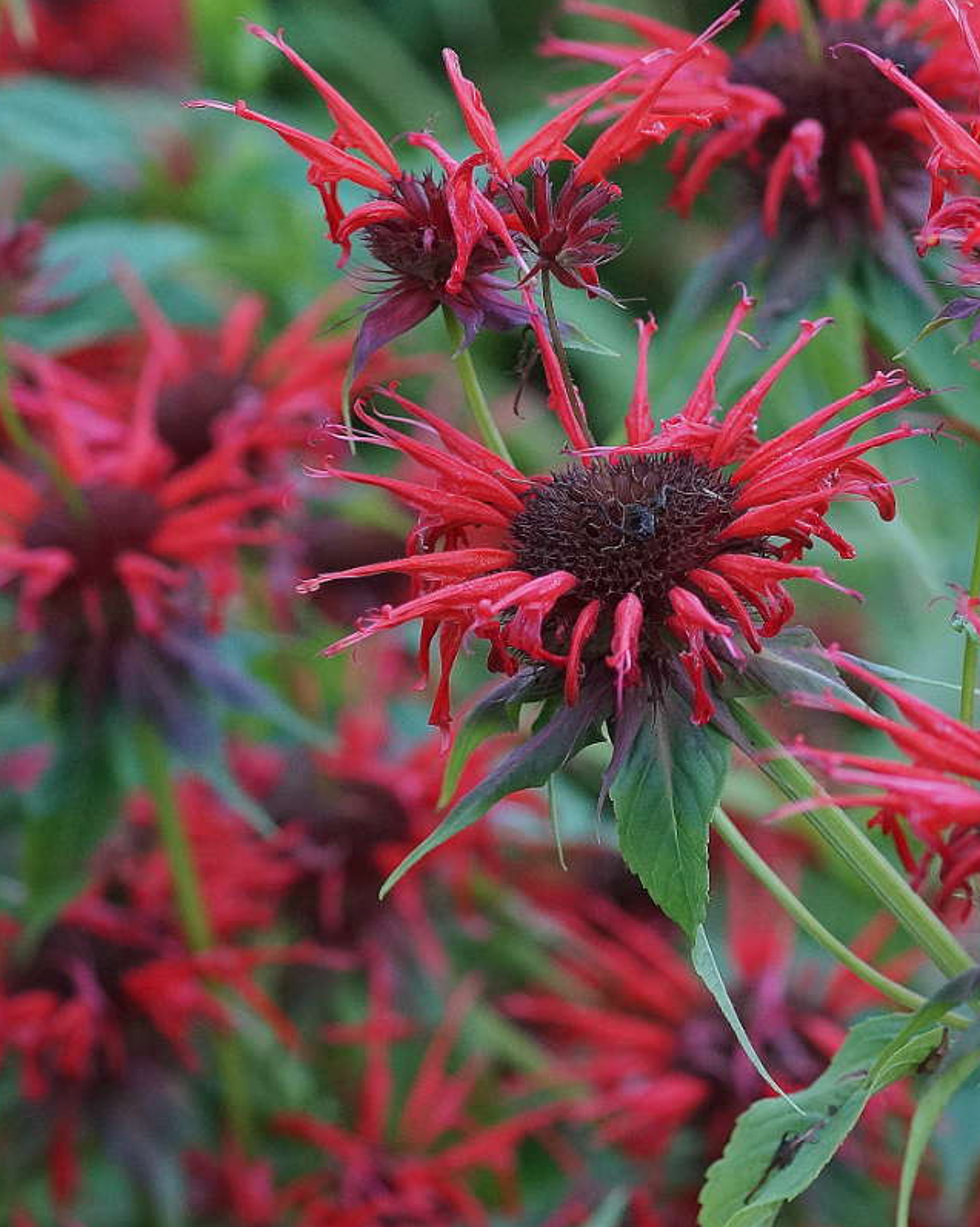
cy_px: 613
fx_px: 7691
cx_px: 808
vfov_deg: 9.1
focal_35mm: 212
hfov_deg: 7.3
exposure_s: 1/160
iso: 1250
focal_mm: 100
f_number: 4
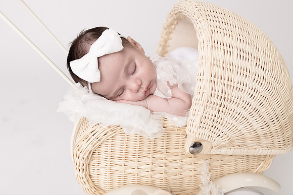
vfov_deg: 37.9
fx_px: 285
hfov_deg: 54.4
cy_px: 98
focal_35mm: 35
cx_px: 146
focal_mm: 35
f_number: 4
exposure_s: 1/200
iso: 200
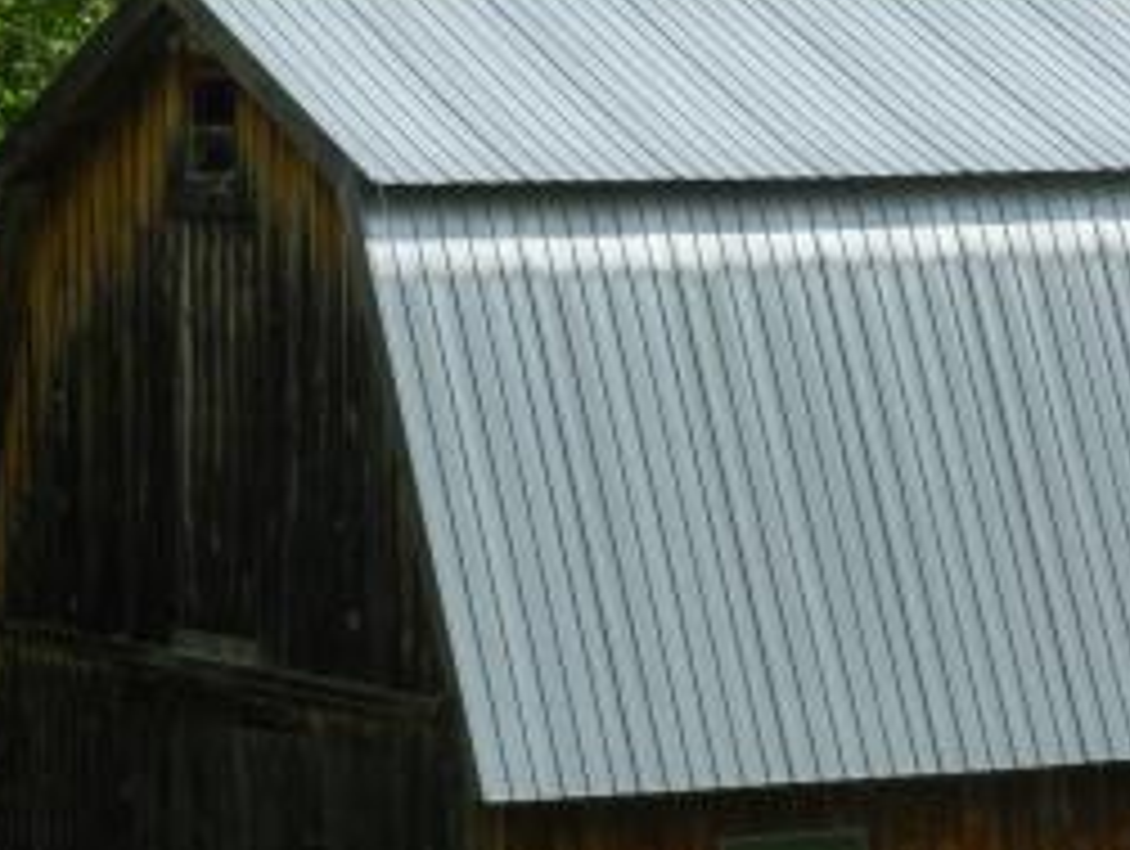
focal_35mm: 187
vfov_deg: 8.0
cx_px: 806
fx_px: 6113
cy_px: 567
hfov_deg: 10.5
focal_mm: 14.5
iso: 125
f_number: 4.6
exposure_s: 1/1000
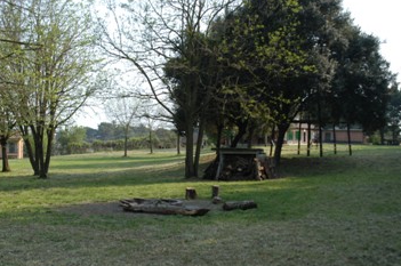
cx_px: 199
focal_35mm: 46
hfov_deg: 42.8
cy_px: 154
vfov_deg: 29.1
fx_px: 512
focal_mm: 24
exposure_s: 1/800
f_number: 5
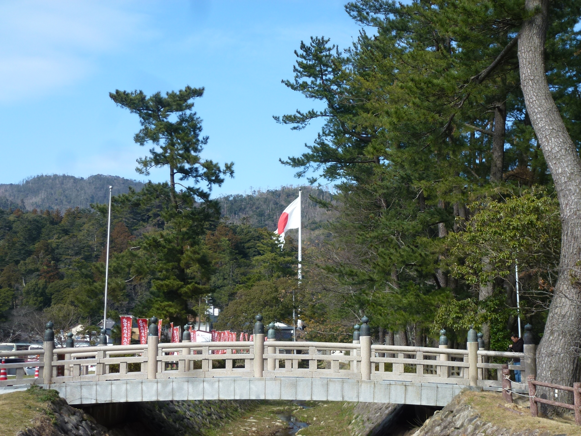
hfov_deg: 38.9
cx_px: 290
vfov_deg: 29.7
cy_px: 218
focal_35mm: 49
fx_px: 822
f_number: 4.1
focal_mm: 8.7
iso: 100
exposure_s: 1/500
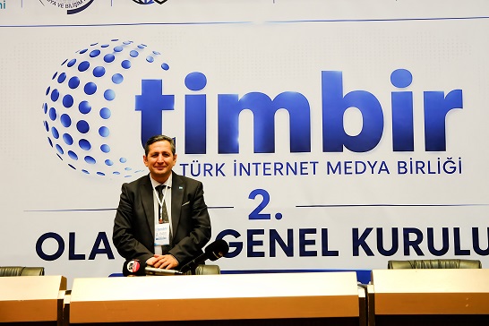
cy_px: 163
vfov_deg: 18.2
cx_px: 244
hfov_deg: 27.0
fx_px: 1019
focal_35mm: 75
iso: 4000
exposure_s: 1/210
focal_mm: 50
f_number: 5
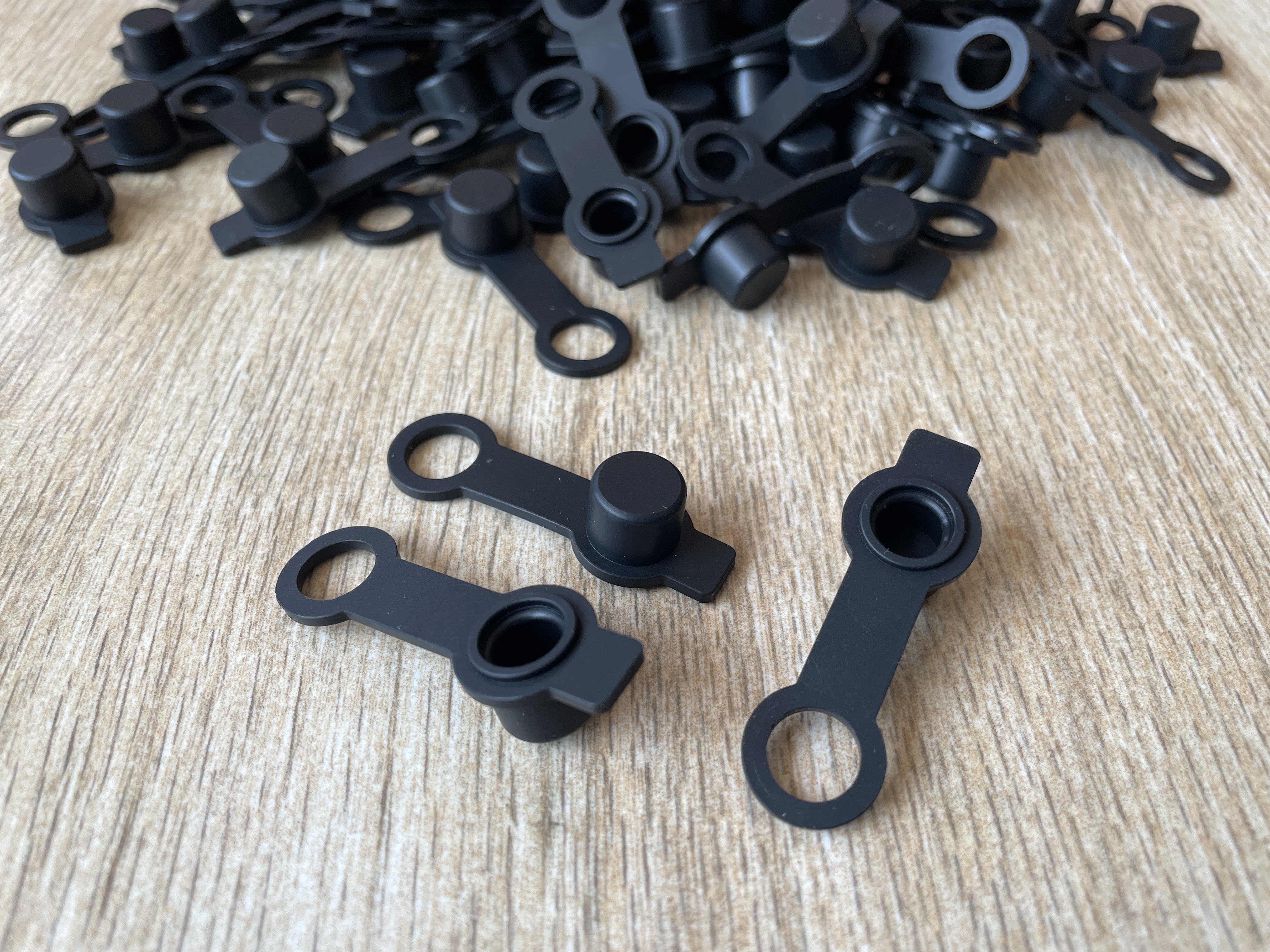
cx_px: 635
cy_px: 476
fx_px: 954
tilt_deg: -46.8
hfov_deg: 67.3
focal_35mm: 26
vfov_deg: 53.1
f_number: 1.6
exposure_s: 1/121
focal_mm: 4.2
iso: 50
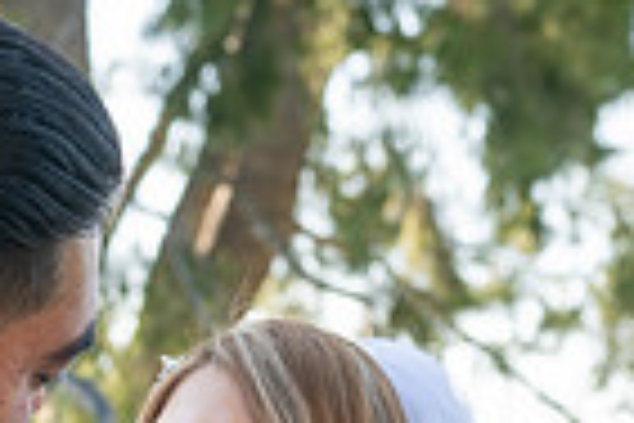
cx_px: -94
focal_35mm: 205
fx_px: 3610
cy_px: 830
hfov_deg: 9.9
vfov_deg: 6.5
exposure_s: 1/250
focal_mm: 50
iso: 200
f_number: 5
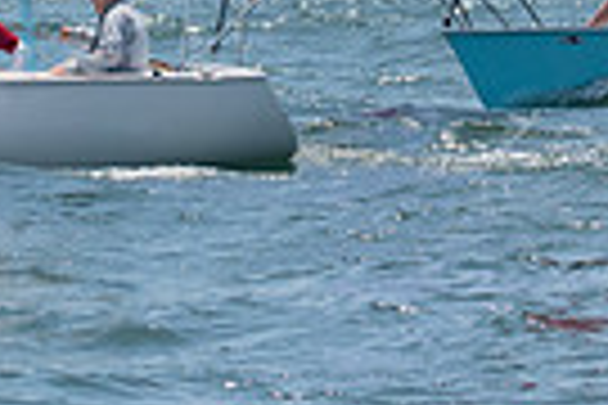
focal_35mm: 450
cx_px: 477
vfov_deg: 3.0
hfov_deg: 4.6
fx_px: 7599
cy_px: -412
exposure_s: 1/1250
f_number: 8
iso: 400
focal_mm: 70
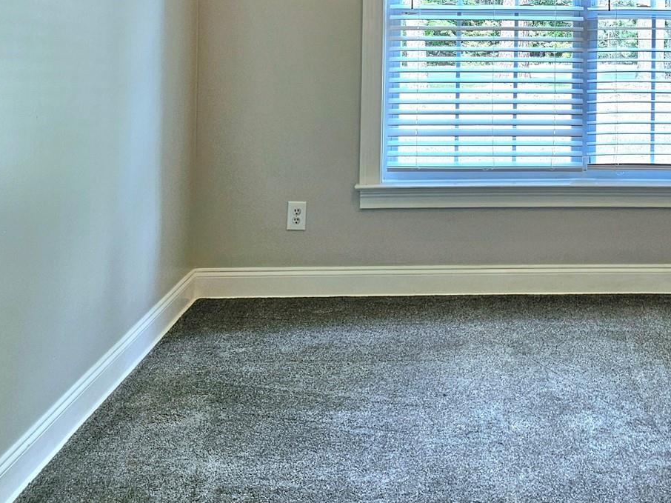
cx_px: 540
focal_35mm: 52
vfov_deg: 26.1
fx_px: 1008
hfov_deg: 35.6
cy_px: -36
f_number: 1.7
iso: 64
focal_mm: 6.3
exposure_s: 1/120
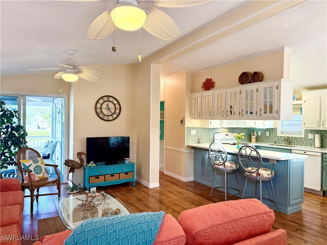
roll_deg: -0.3
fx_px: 227
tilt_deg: +0.4
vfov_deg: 56.8
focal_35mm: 24
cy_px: 122
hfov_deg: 71.6
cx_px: 164
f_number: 1.78
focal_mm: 6.76
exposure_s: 1/183
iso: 200
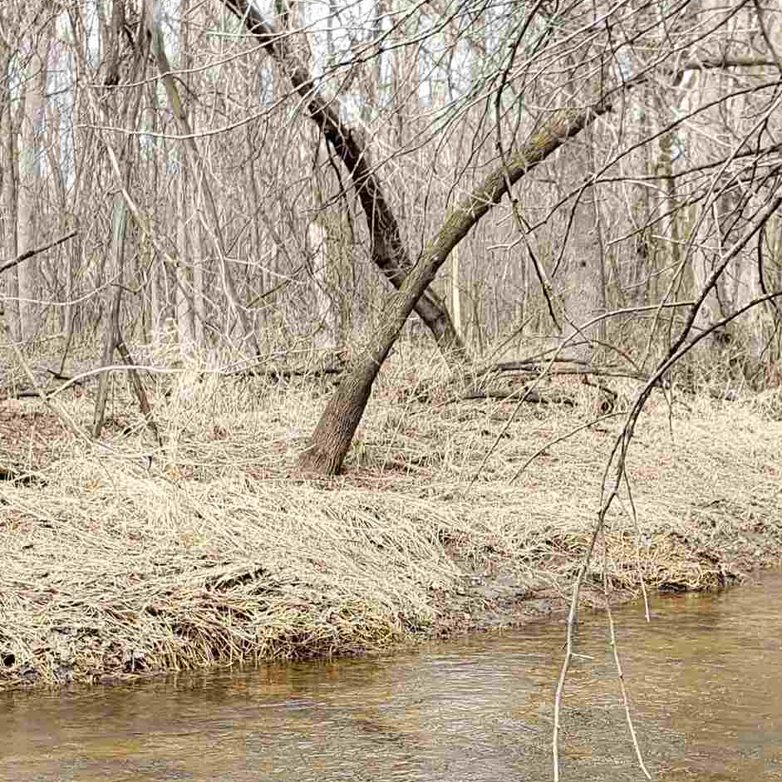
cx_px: 658
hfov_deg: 22.6
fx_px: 1917
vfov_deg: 22.4
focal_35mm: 75
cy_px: 719
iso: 50
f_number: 2.4
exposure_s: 1/249
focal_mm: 4.3
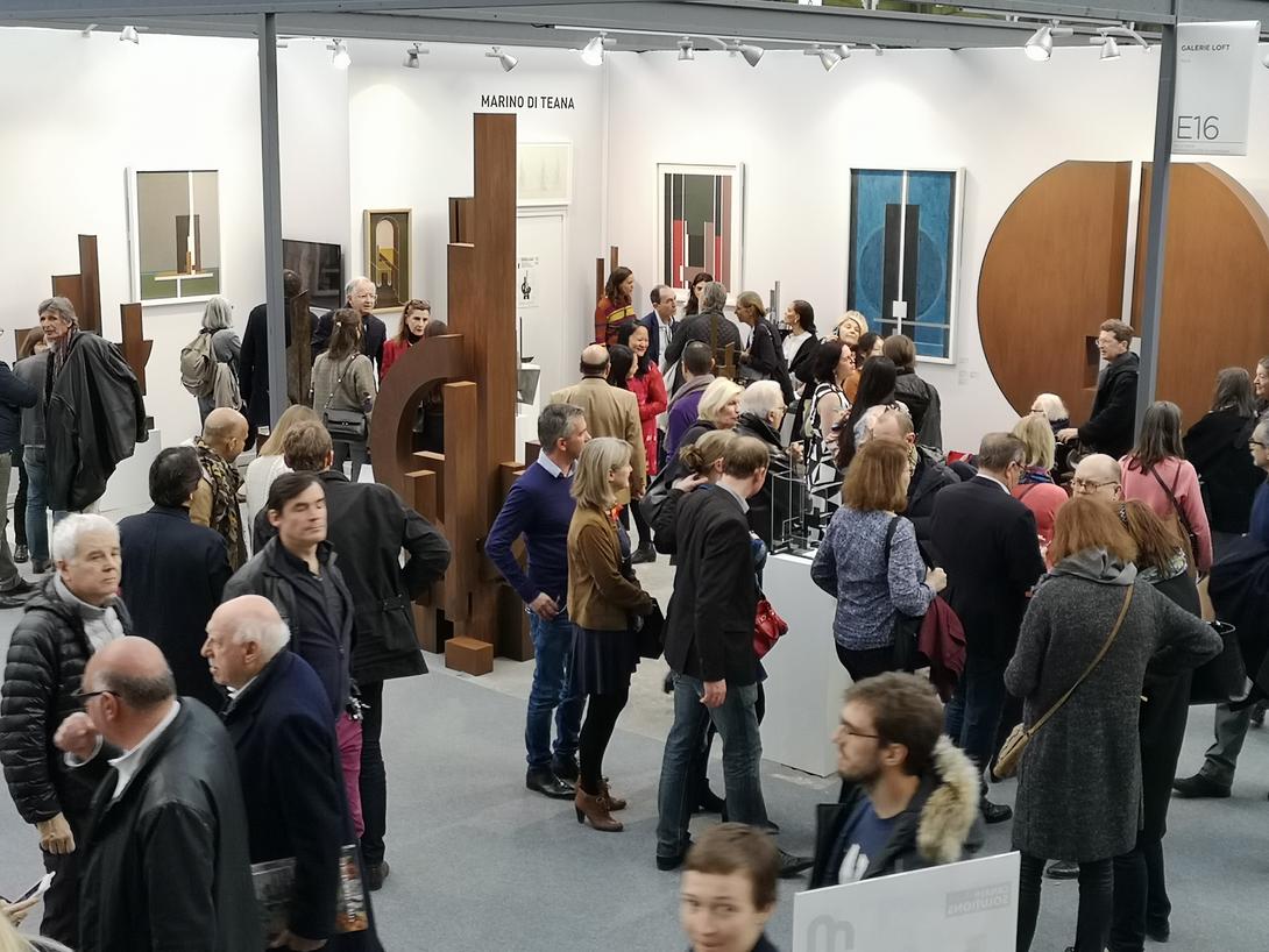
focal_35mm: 49
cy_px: 476
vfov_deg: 29.7
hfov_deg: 38.9
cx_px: 634
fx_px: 1797
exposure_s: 1/50
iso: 50
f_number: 1.8
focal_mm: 3.95
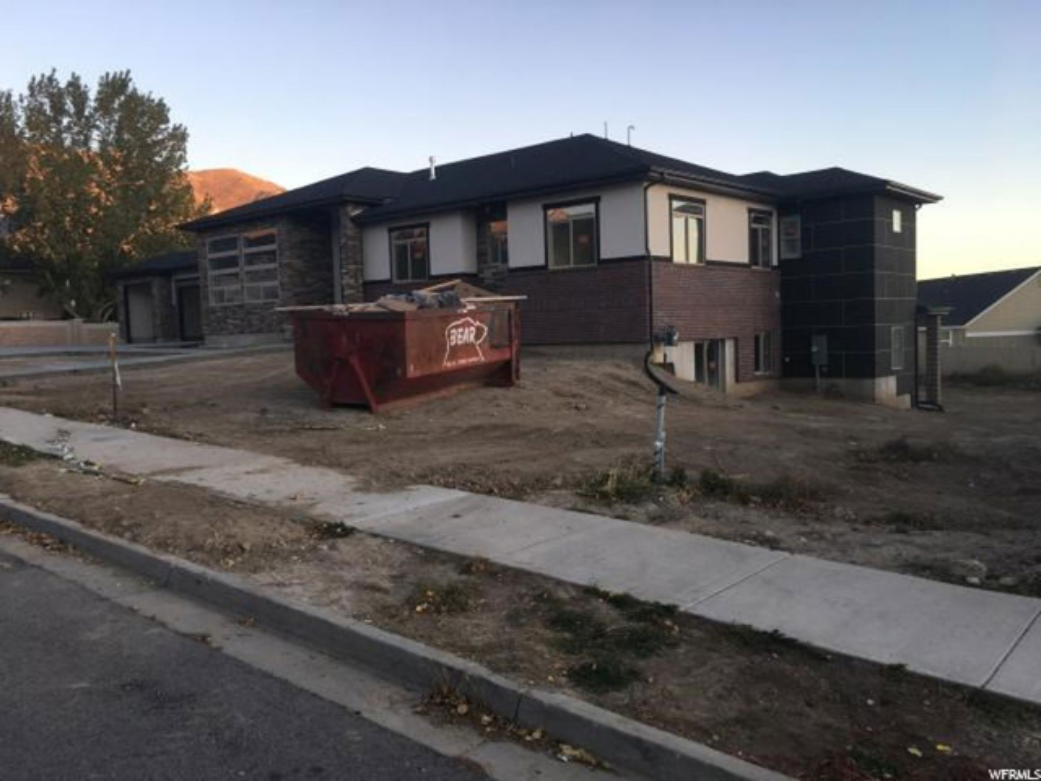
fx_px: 872
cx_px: 520
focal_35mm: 29
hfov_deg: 61.7
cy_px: 390
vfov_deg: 48.2
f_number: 2.2
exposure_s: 1/120
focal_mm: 4.15
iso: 25
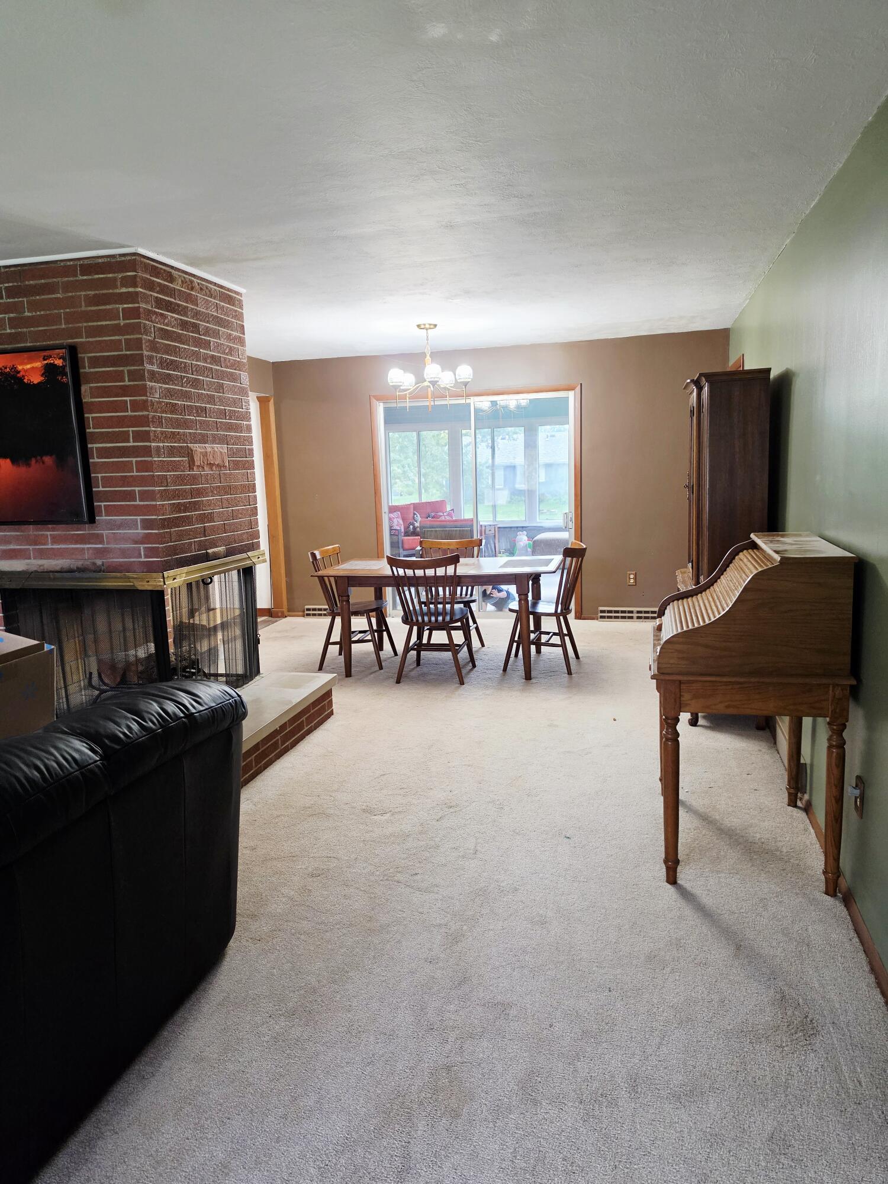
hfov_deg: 58.9
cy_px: 592
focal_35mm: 23
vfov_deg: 73.9
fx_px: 787
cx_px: 444
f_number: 1.4
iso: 320
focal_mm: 6.5
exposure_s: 1/120
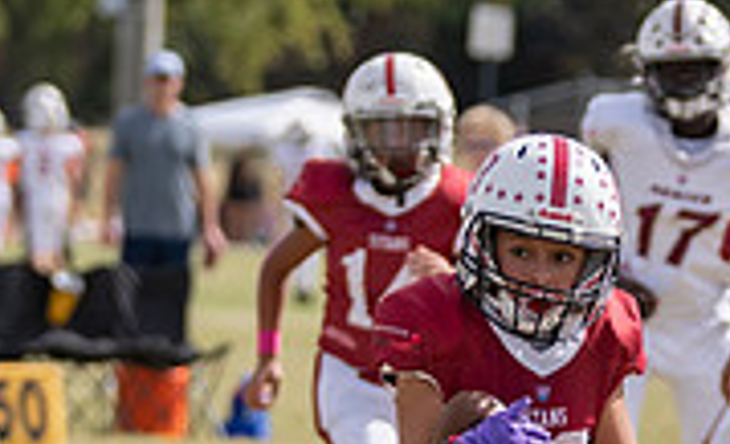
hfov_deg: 3.1
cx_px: 773
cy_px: 571
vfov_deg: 1.9
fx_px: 13570
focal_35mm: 687
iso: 125
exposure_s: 1/2000
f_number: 3.2
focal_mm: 123
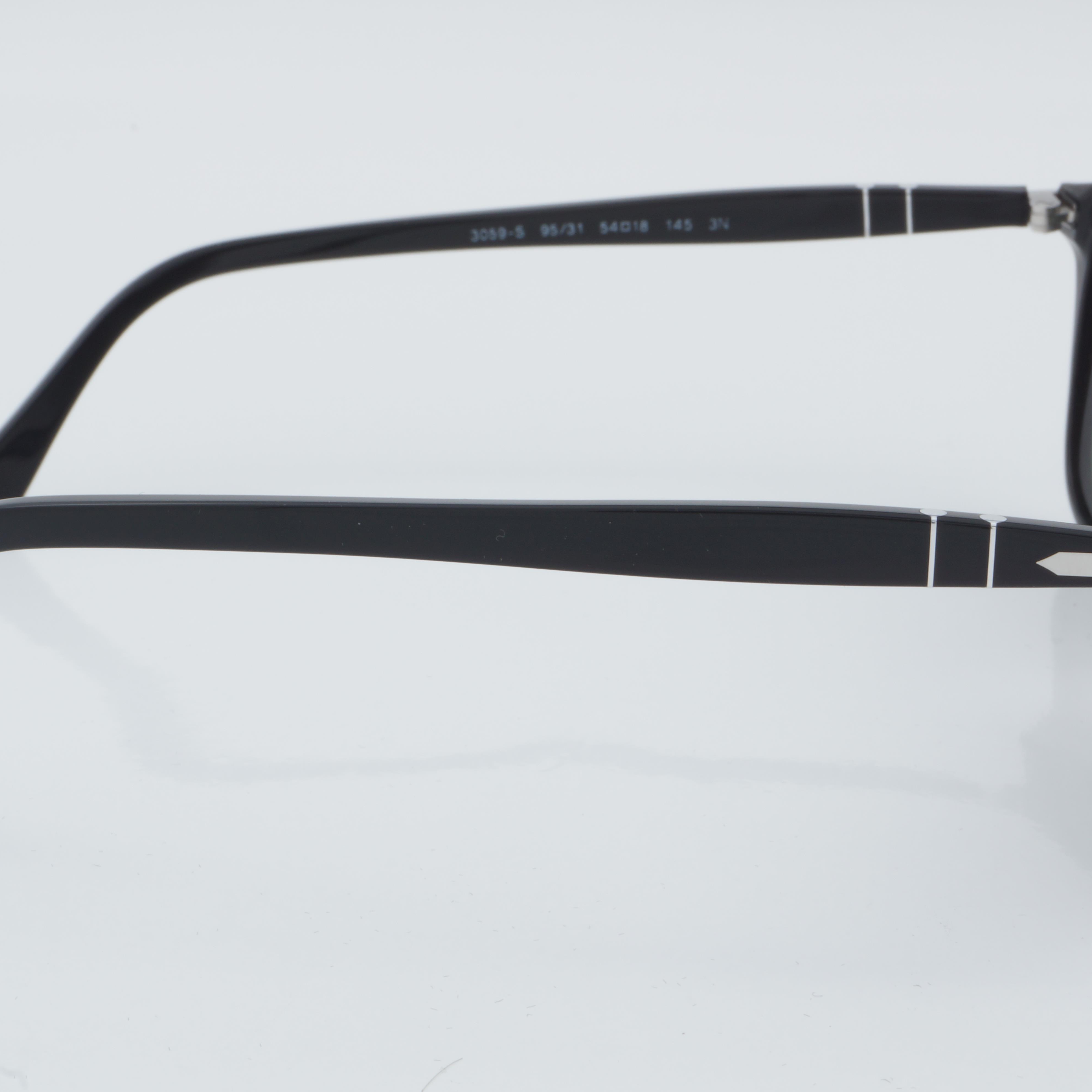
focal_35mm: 106
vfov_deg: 16.5
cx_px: 531
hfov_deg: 16.5
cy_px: 546
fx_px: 3770
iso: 100
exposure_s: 1/4
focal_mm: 55
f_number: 32
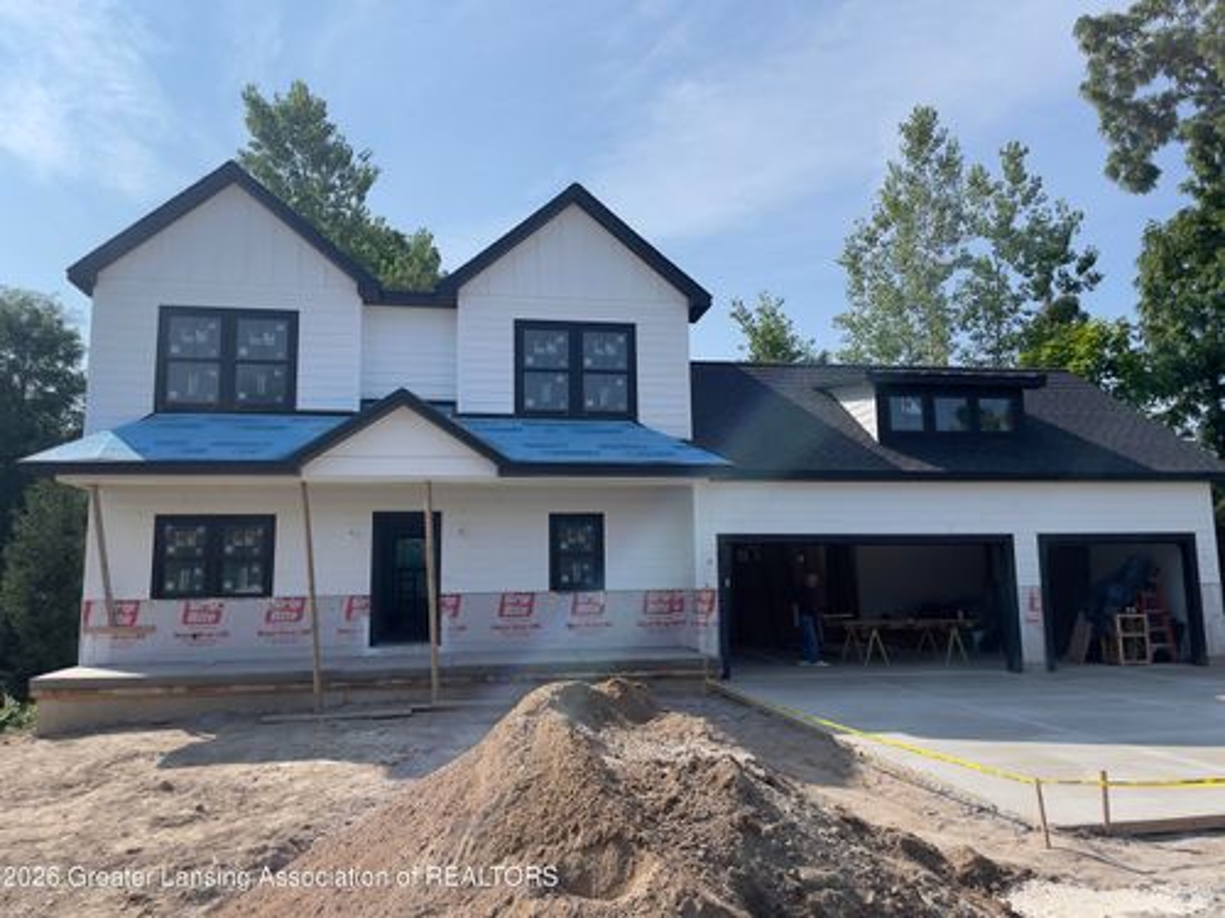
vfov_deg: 53.1
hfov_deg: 67.3
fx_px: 920
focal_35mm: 26
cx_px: 612
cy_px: 459
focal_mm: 4.2
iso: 32
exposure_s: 1/3610
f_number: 1.6
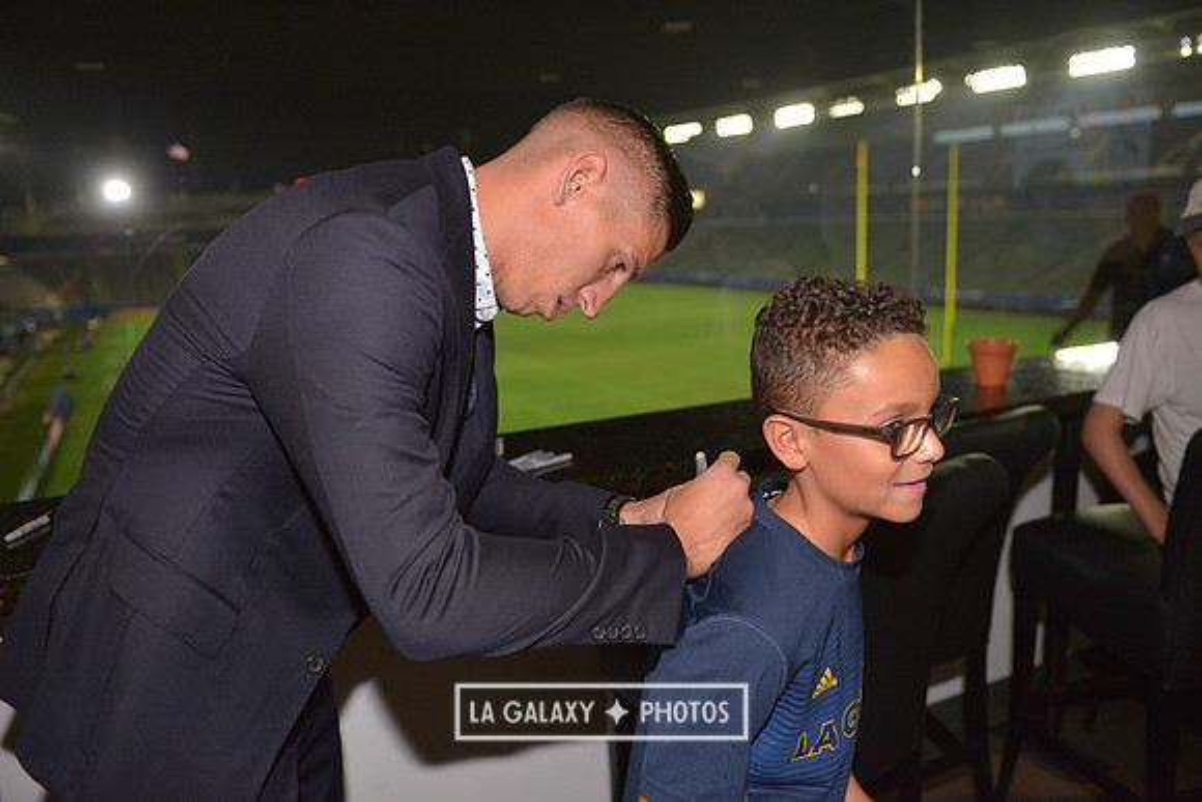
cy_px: 401
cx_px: 601
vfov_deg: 45.0
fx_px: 968
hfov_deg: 63.6
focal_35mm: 29
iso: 2500
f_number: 3.2
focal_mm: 29
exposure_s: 1/1600
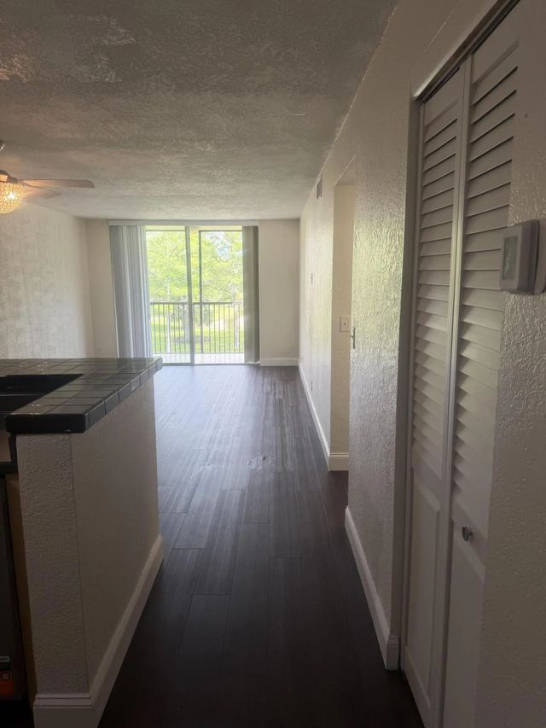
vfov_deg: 71.6
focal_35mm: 24
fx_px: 505
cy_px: 364
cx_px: 273
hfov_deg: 56.8
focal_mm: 6.76
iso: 50
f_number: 1.78
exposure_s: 1/124
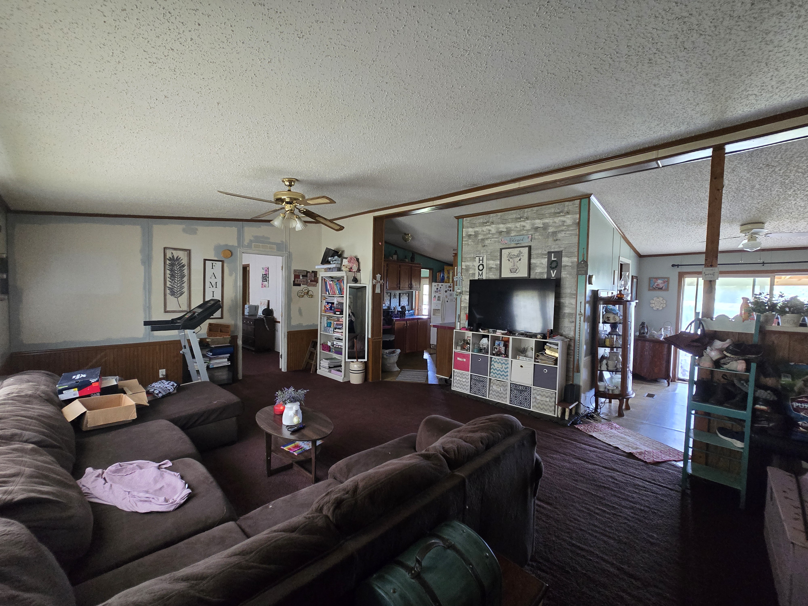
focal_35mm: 13
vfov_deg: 89.9
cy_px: 303
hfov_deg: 106.2
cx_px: 404
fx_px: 303
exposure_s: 1/60
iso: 640
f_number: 2.2
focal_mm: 2.2
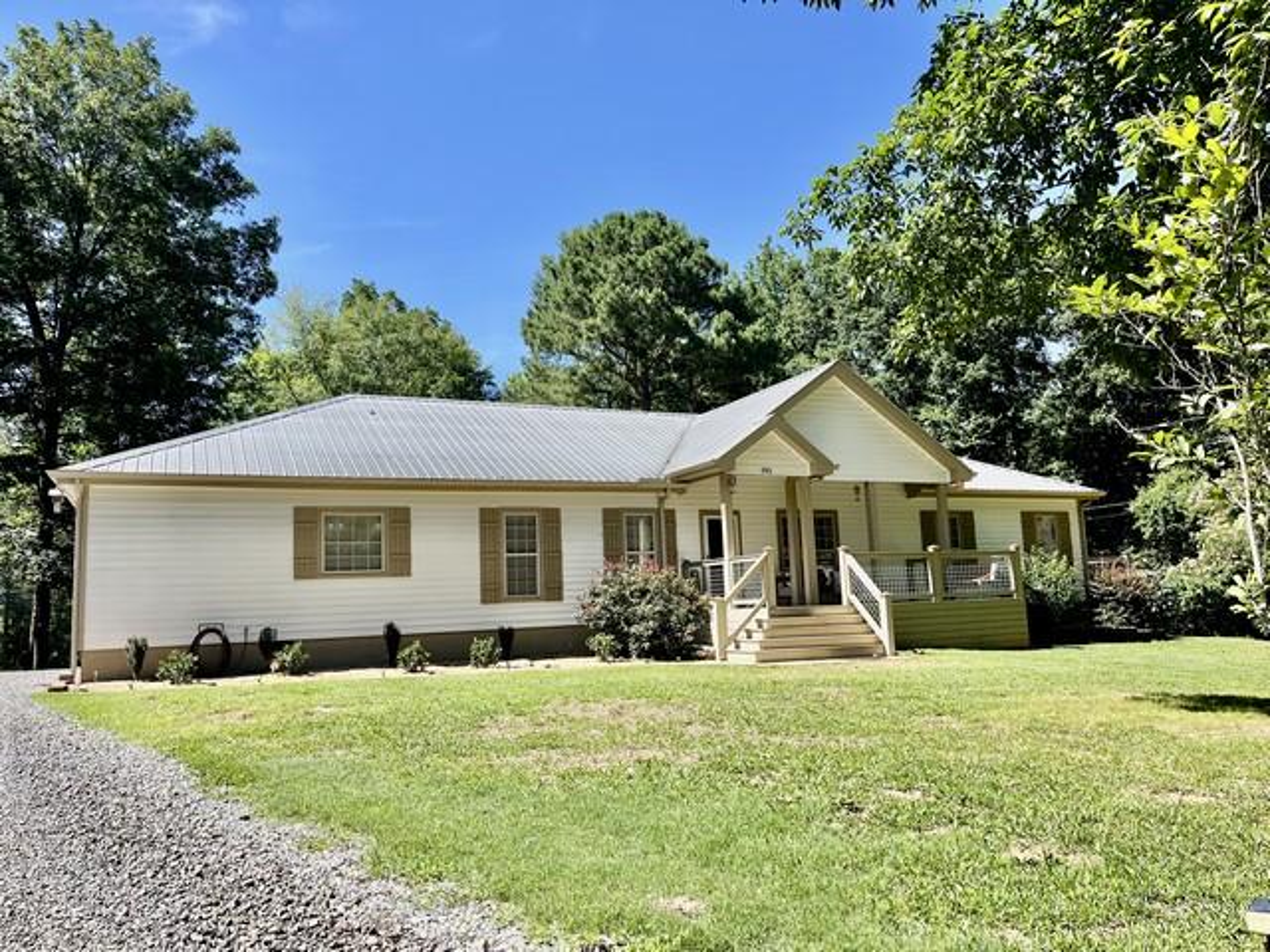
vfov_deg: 53.1
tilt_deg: +8.4
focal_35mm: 26
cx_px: 635
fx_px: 954
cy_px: 476
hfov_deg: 67.3
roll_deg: +2.5
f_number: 1.6
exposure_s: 1/2024
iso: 50
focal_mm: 5.1
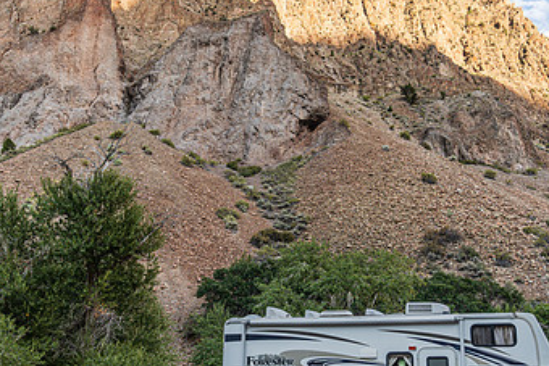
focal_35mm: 41
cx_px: 294
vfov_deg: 32.6
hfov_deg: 47.4
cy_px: 212
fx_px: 625
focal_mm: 24
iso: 100
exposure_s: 1/100
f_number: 5
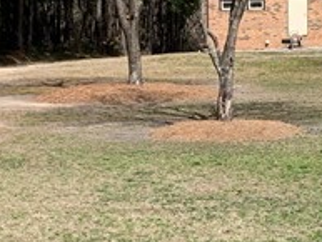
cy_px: 147
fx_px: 1284
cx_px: 239
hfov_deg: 14.2
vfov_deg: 10.8
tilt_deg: -3.7
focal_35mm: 138
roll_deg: +0.0
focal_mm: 4.25
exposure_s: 1/1689
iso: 25
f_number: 1.8
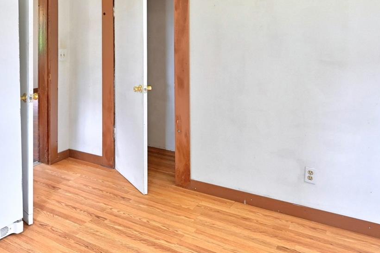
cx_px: 96
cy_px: 32
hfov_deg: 52.1
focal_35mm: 35
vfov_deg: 35.9
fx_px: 369
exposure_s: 1/10
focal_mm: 14
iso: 400
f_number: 8
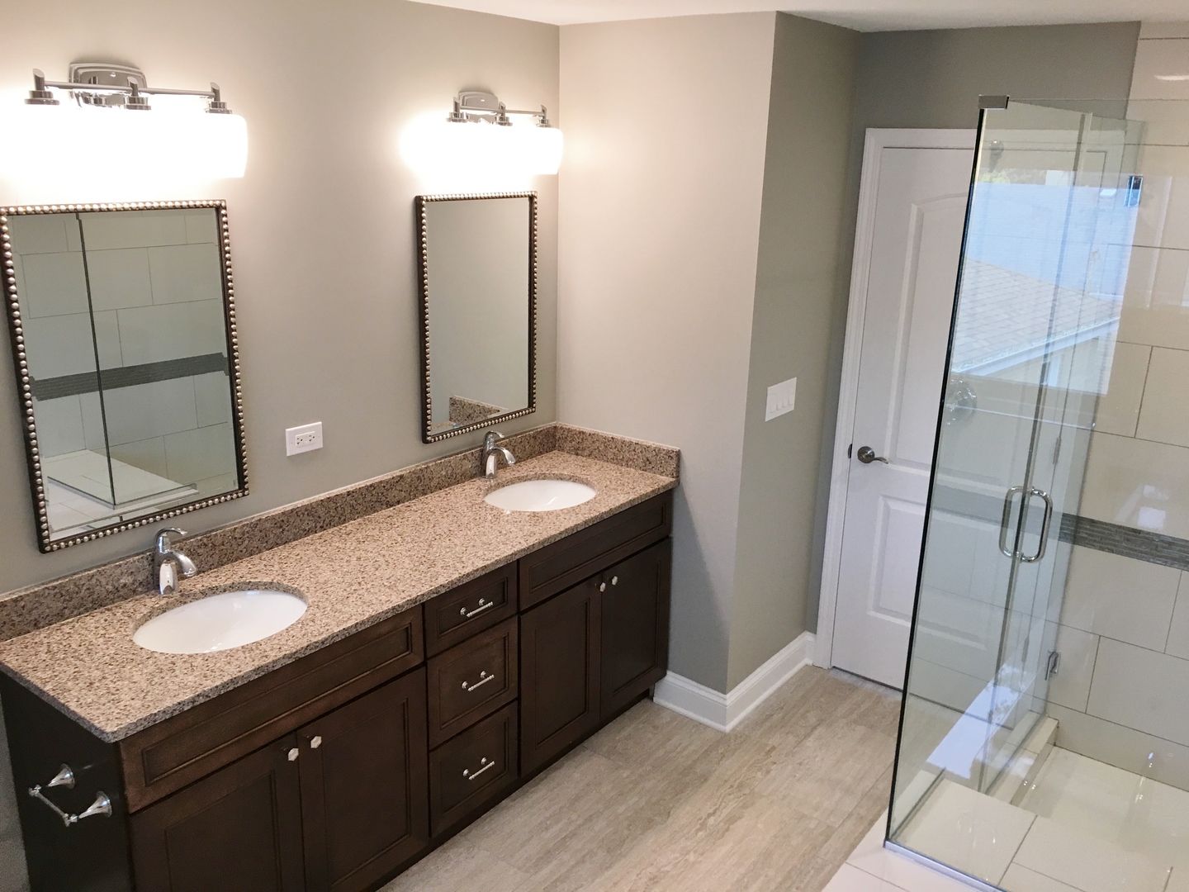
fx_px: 996
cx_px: 594
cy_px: 446
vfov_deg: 48.2
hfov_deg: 61.7
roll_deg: -1.0
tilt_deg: -15.8
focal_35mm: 29
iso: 40
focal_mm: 4.15
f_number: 2.2
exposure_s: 1/30
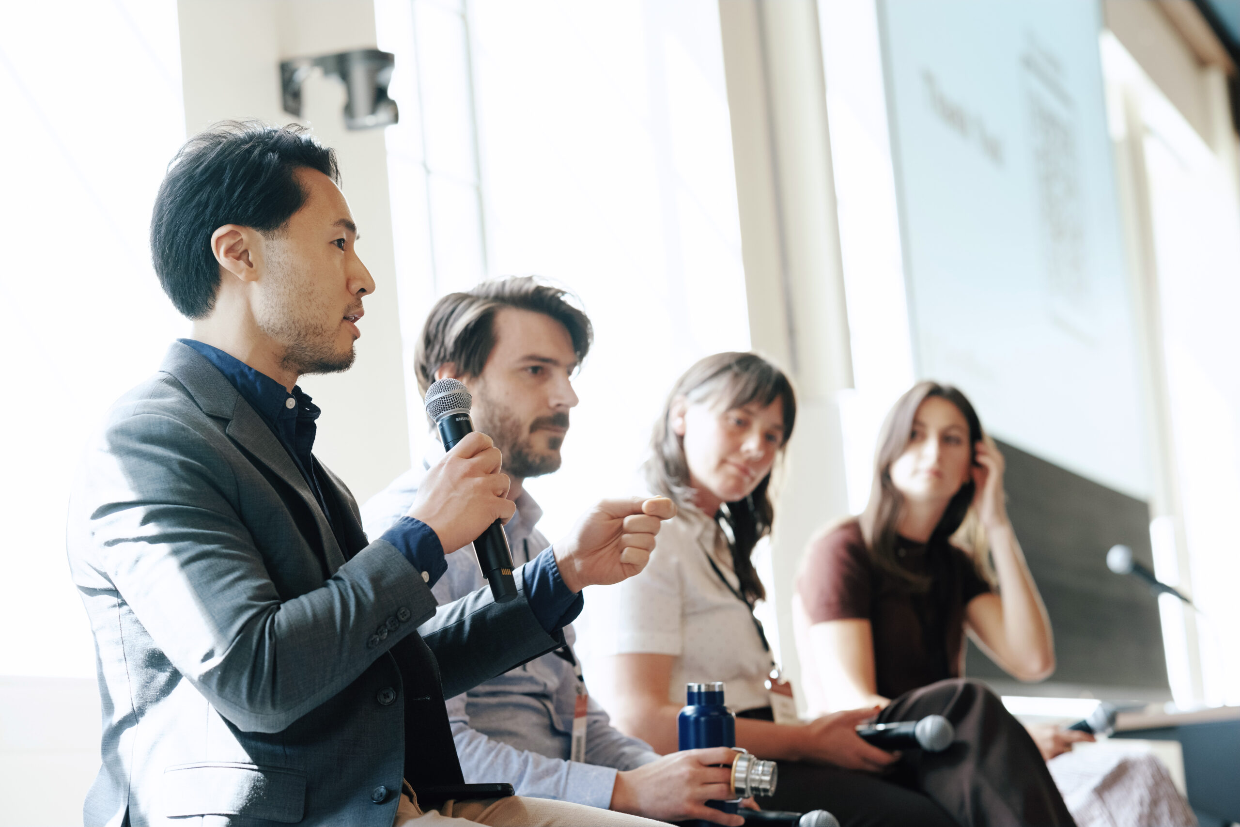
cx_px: 620
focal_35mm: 84
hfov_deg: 24.2
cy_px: 414
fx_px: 2893
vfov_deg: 16.3
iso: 640
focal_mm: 56
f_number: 2.5
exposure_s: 1/320
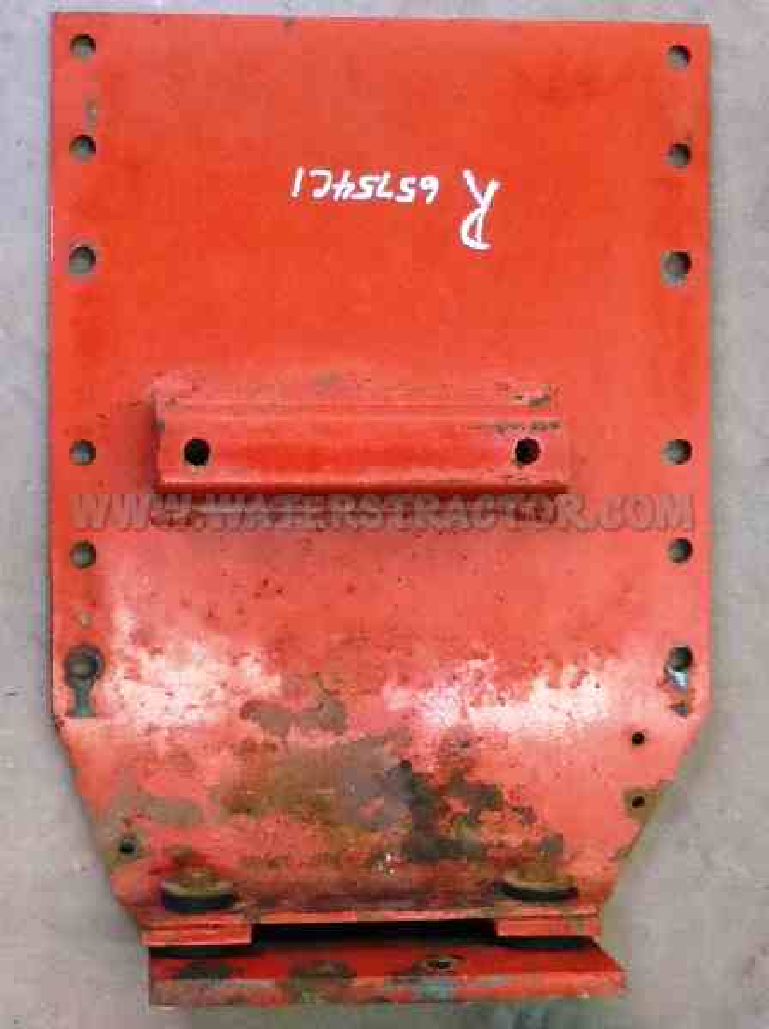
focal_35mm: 28
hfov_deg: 49.6
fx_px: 832
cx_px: 384
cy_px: 514
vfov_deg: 63.5
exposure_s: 1/80
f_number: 3.3
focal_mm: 4.3
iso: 800
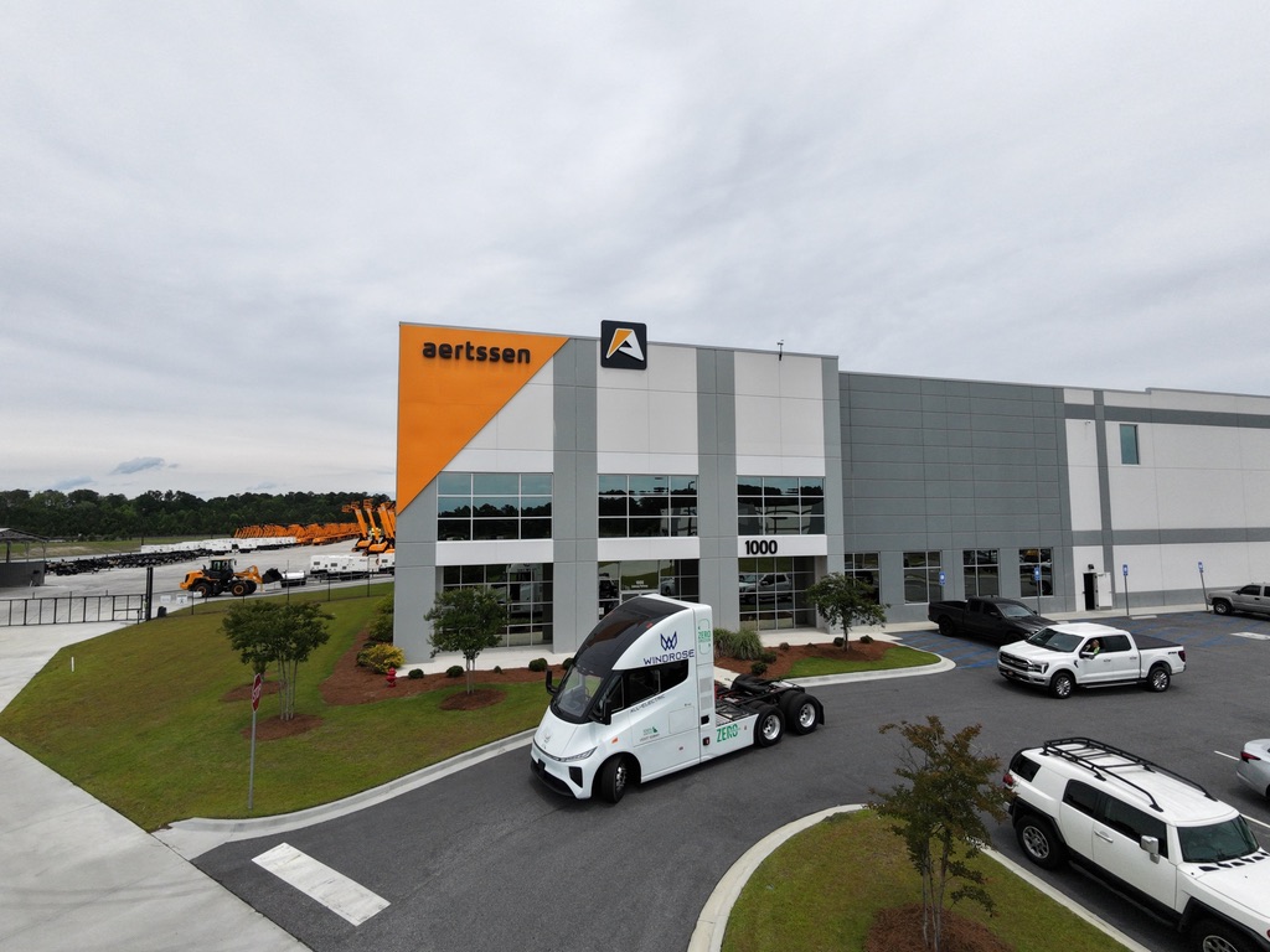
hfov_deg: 94.5
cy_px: 476
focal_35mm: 16
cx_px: 635
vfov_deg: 78.1
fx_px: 587
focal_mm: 3.05
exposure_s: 1/2500
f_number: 2.2
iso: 150
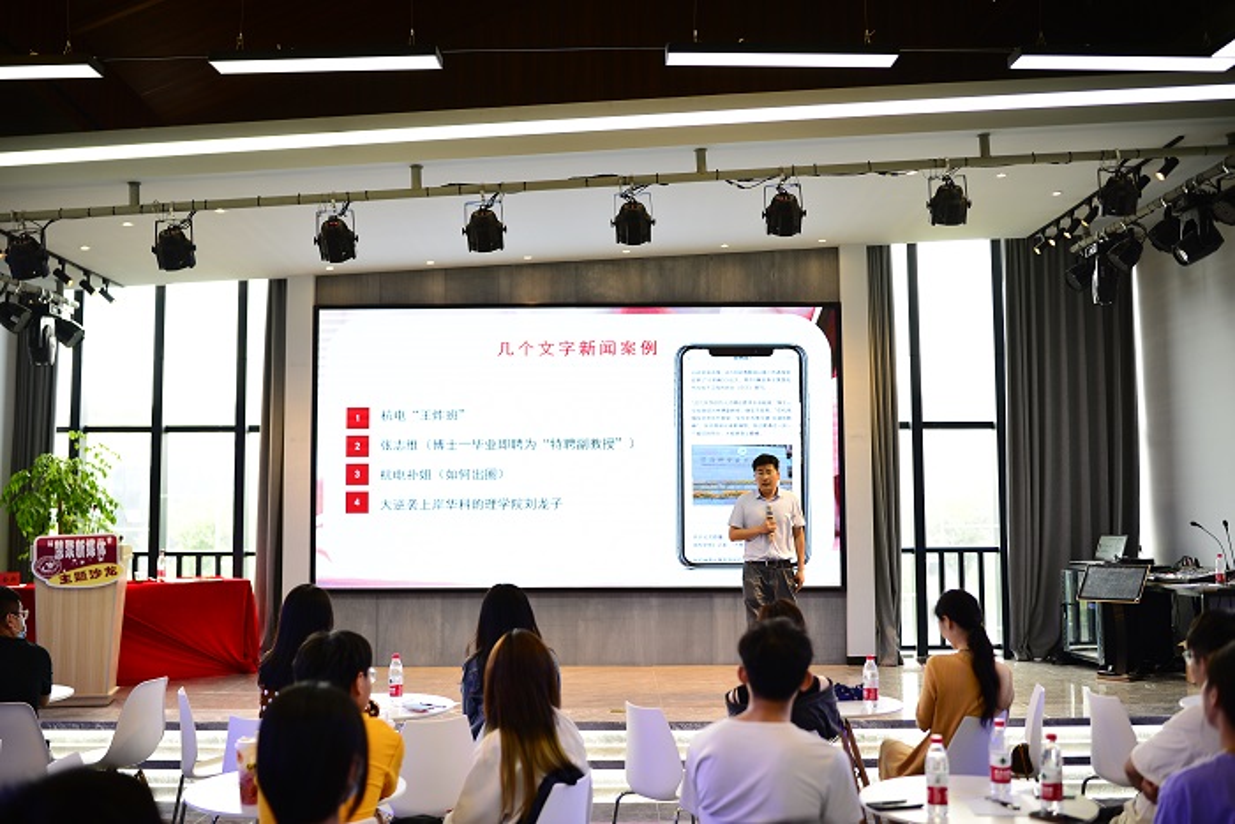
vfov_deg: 37.9
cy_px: 412
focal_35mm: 35
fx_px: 1201
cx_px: 618
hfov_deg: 54.4
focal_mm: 35
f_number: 1.8
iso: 400
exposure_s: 1/320
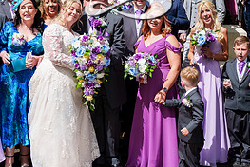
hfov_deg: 29.2
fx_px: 480
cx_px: 106
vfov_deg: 19.6
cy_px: 32
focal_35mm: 69
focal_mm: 28
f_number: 3.5
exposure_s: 1/4000
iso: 200
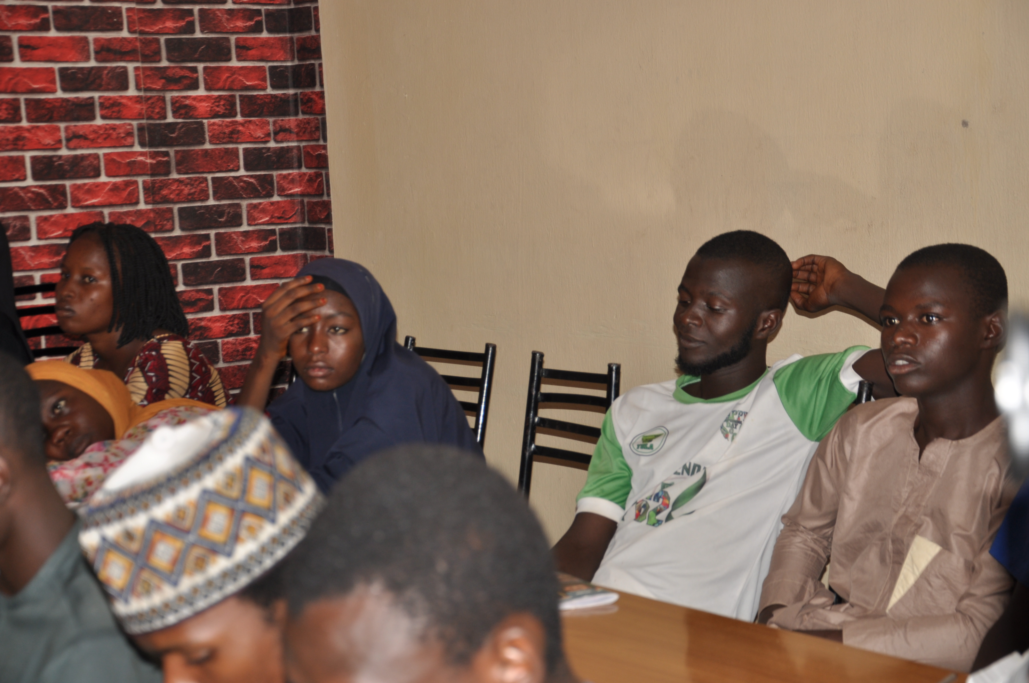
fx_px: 2227
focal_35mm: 78
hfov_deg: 26.0
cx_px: 514
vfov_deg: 17.4
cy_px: 342
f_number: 5
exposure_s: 1/60
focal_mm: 52
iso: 200
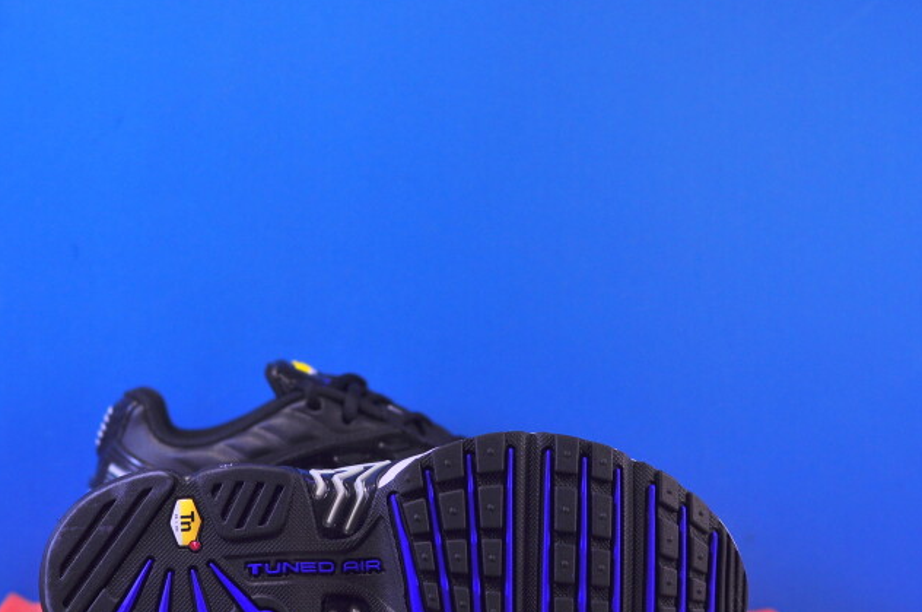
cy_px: 378
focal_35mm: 95
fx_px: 2429
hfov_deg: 21.5
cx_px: 369
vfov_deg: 14.3
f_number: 3.2
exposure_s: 1/250
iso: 250
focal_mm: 50
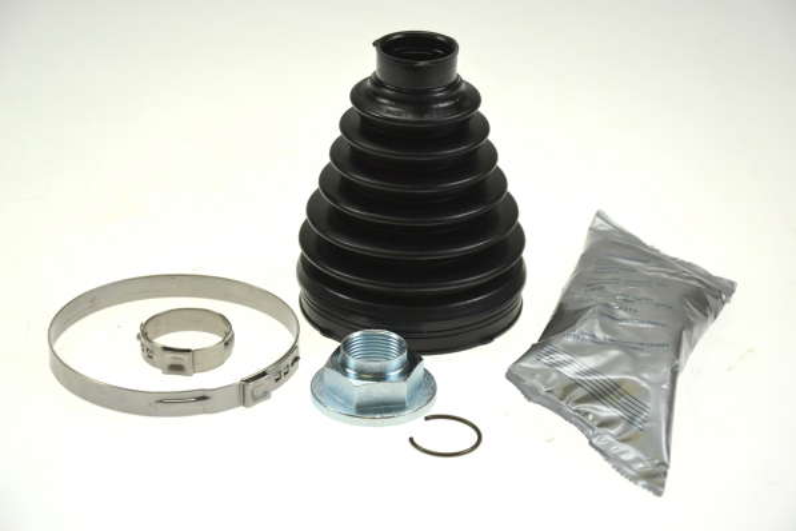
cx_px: 398
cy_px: 266
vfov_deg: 10.8
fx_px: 2819
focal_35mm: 128
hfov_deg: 16.1
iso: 800
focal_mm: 85
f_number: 7.1
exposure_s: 1/640
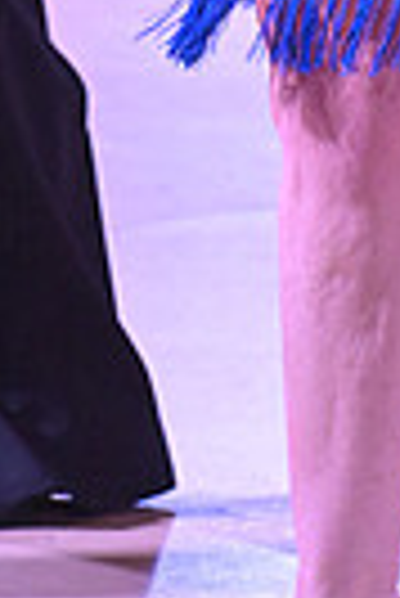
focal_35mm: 523
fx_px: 8693
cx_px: 362
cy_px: -526
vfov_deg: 3.9
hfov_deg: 2.6
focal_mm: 120
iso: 5000
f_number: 7.1
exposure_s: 1/400
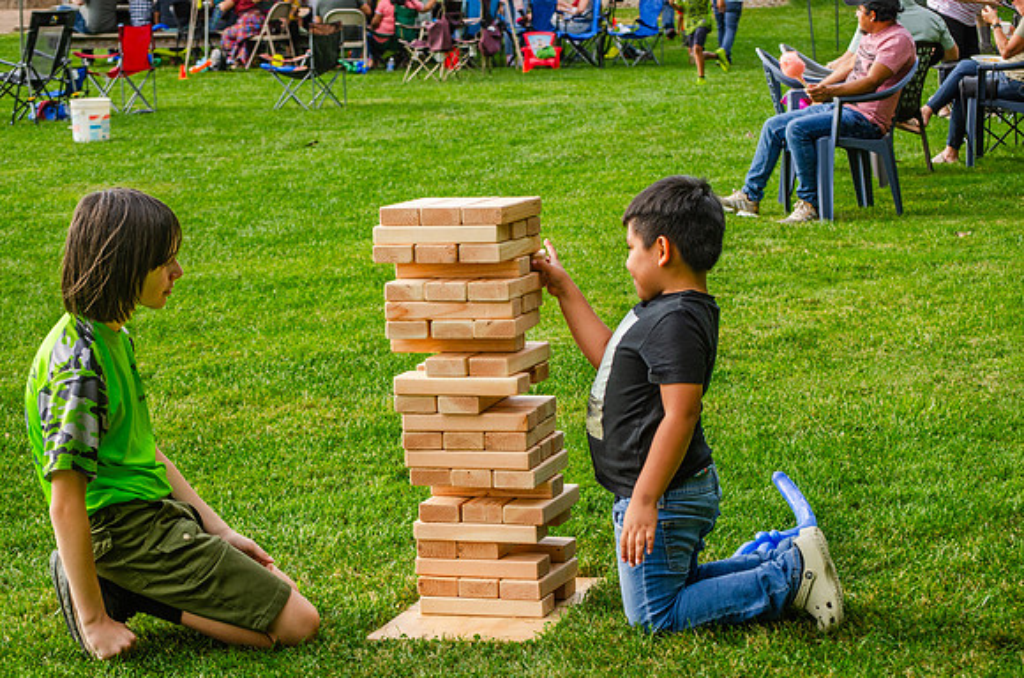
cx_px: 512
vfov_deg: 14.6
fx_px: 2640
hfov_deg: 22.0
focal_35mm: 93
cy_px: 339
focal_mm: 62
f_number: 7.1
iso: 200
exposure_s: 1/200
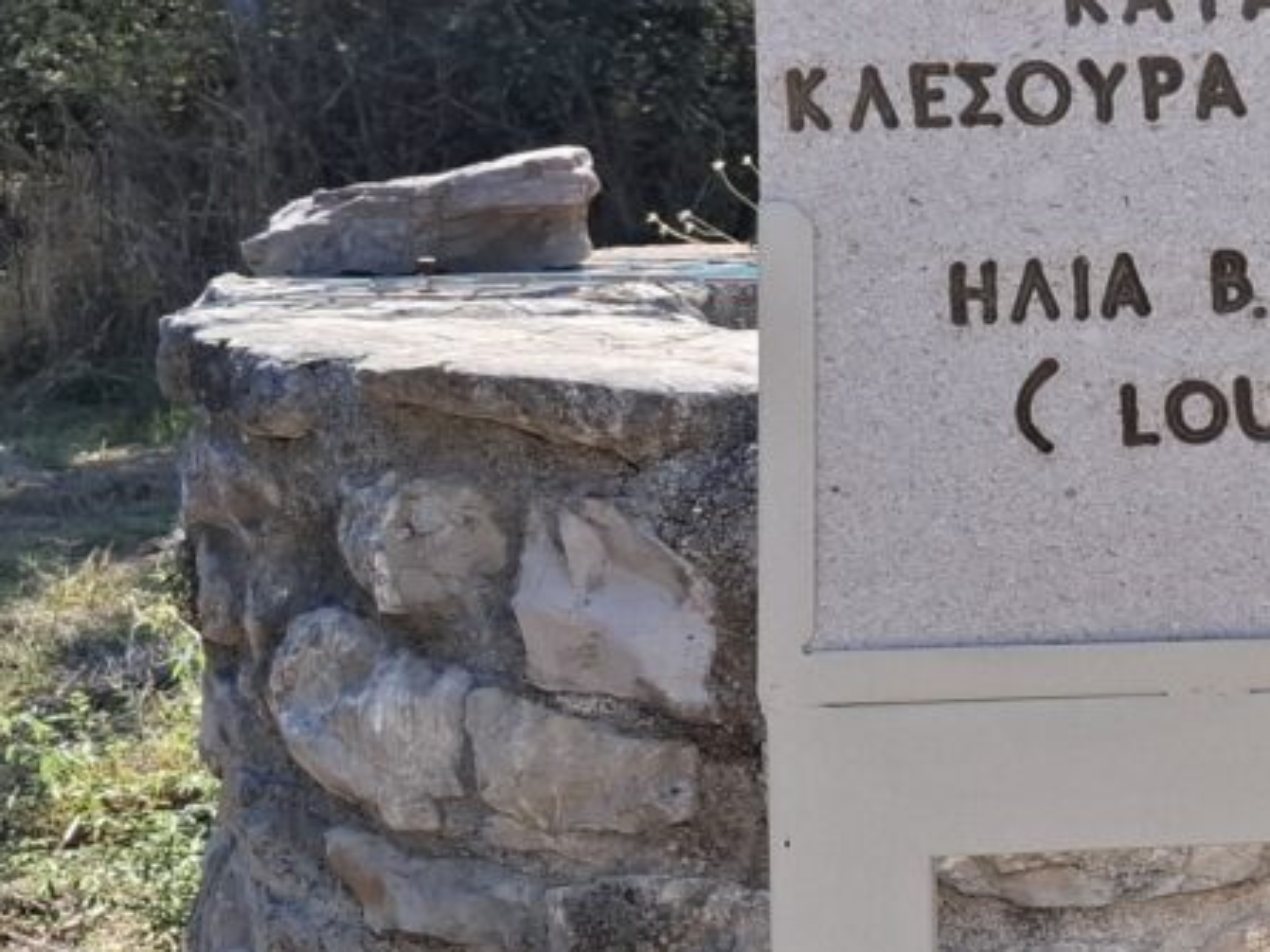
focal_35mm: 79
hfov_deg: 22.9
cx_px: 1477
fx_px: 2898
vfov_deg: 18.6
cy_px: 310
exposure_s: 1/1653
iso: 50
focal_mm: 5.54
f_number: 1.8
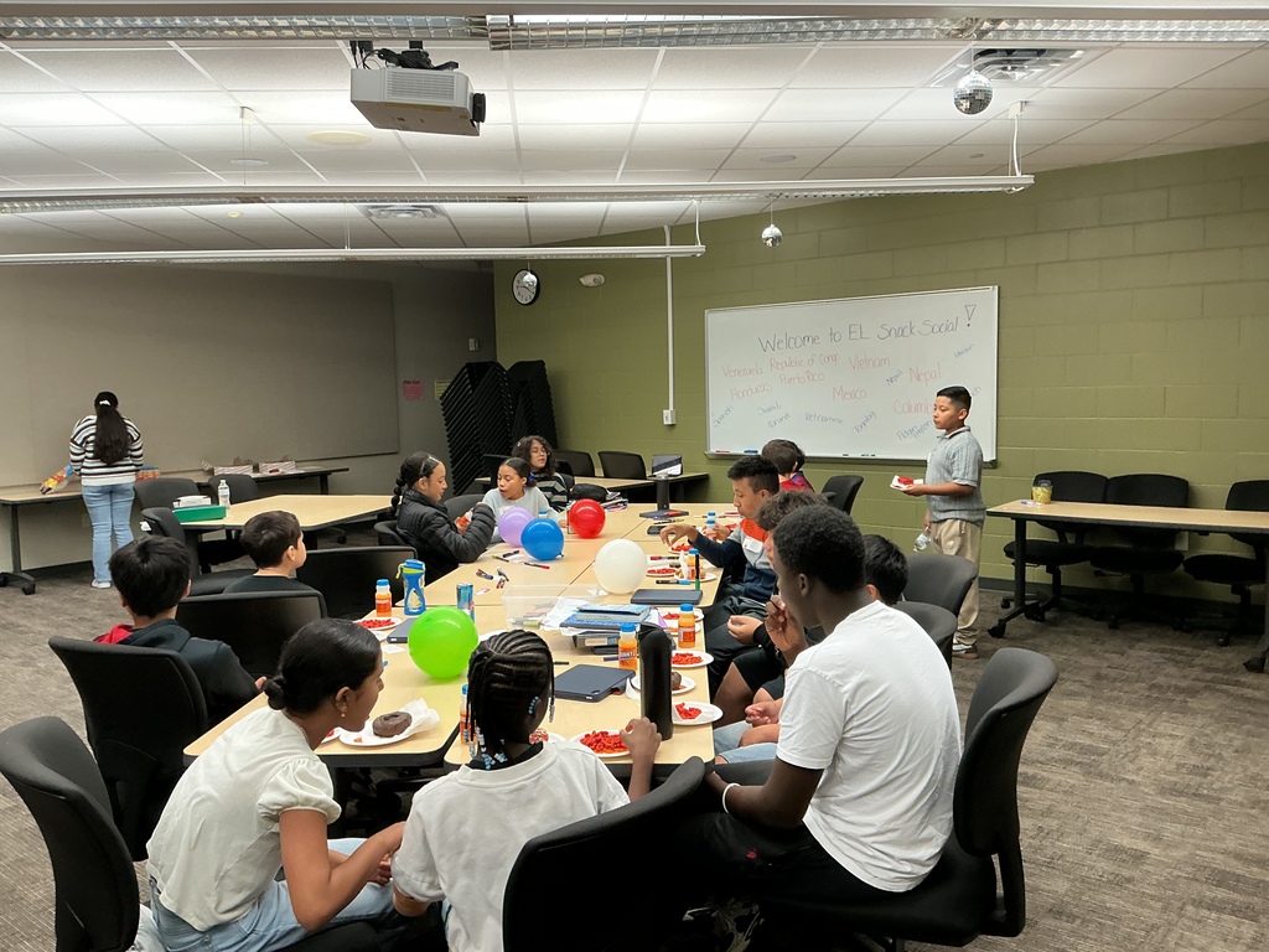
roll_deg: +1.4
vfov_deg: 48.2
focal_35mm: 29
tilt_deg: -6.0
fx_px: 1063
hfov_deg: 61.7
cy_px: 476
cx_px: 634
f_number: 1.8
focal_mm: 3
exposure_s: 1/60
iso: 80
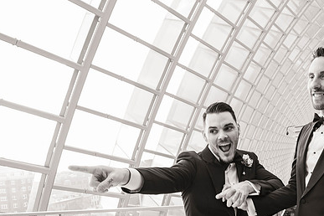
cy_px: 161
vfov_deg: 33.5
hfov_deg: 48.2
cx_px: 230
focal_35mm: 39
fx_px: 351
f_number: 8
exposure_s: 1/100
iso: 1600
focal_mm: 26
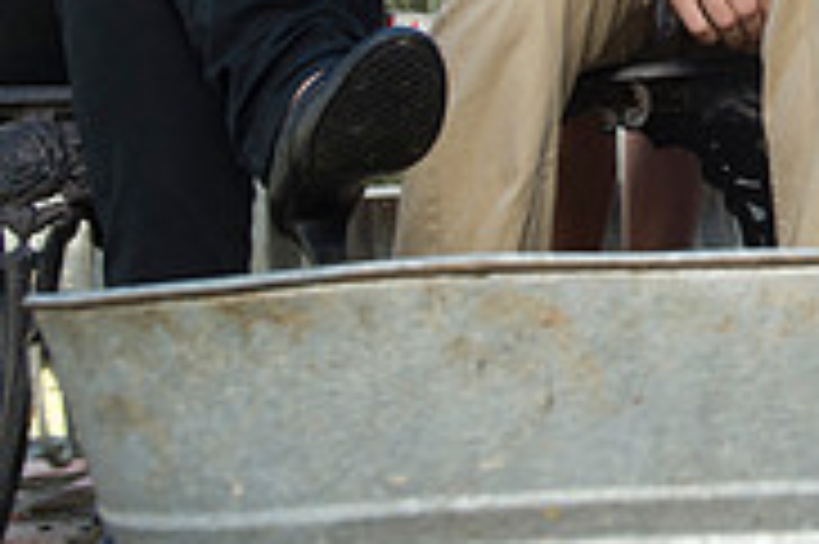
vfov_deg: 11.0
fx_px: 2750
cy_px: -202
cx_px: 945
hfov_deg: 16.3
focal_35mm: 121
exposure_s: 1/100
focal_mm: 38
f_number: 9
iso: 400
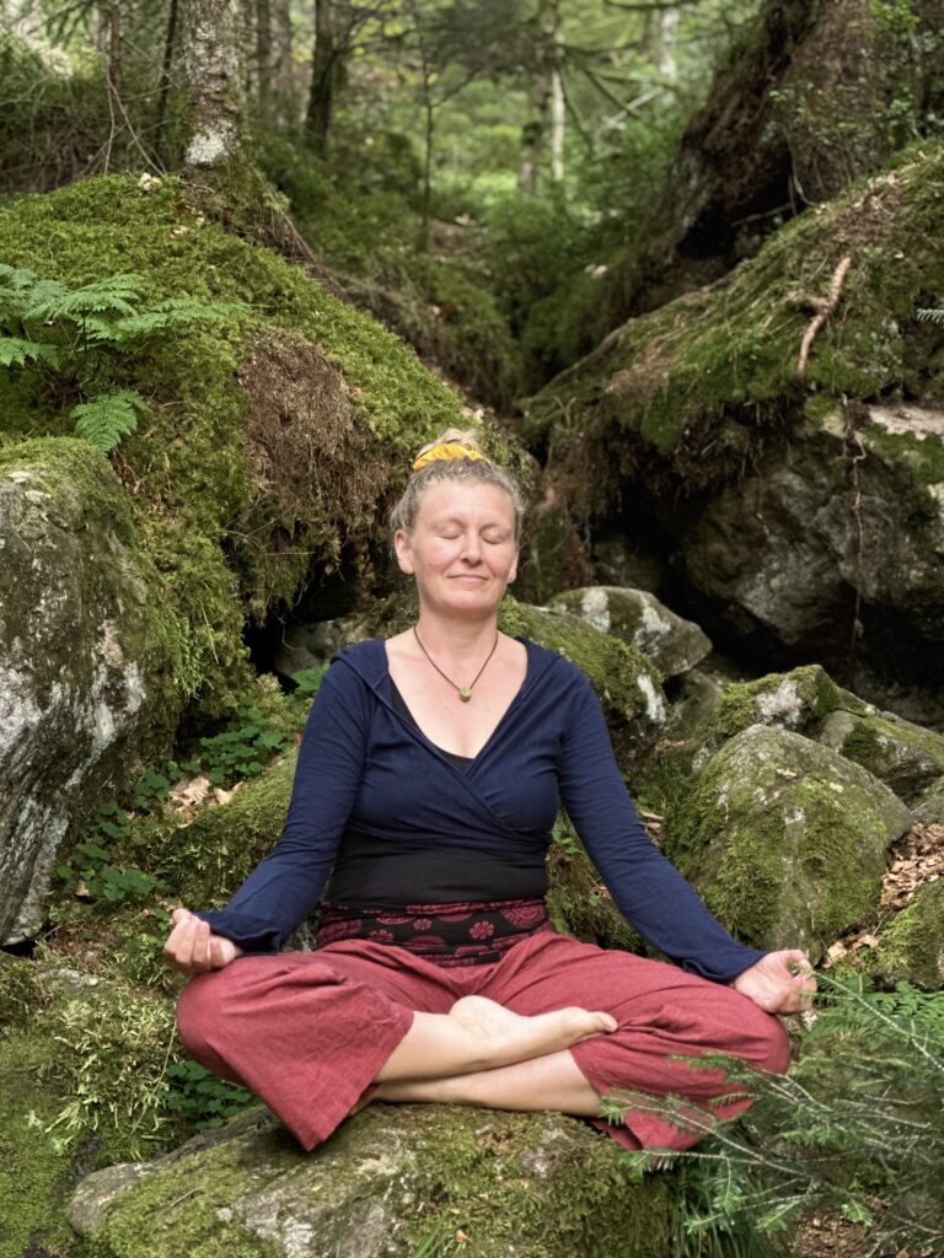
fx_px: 2800
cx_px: 472
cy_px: 629
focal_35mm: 77
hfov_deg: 19.1
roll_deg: -2.3
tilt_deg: +6.6
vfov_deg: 25.3
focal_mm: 9
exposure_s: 1/32
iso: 400
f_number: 2.8
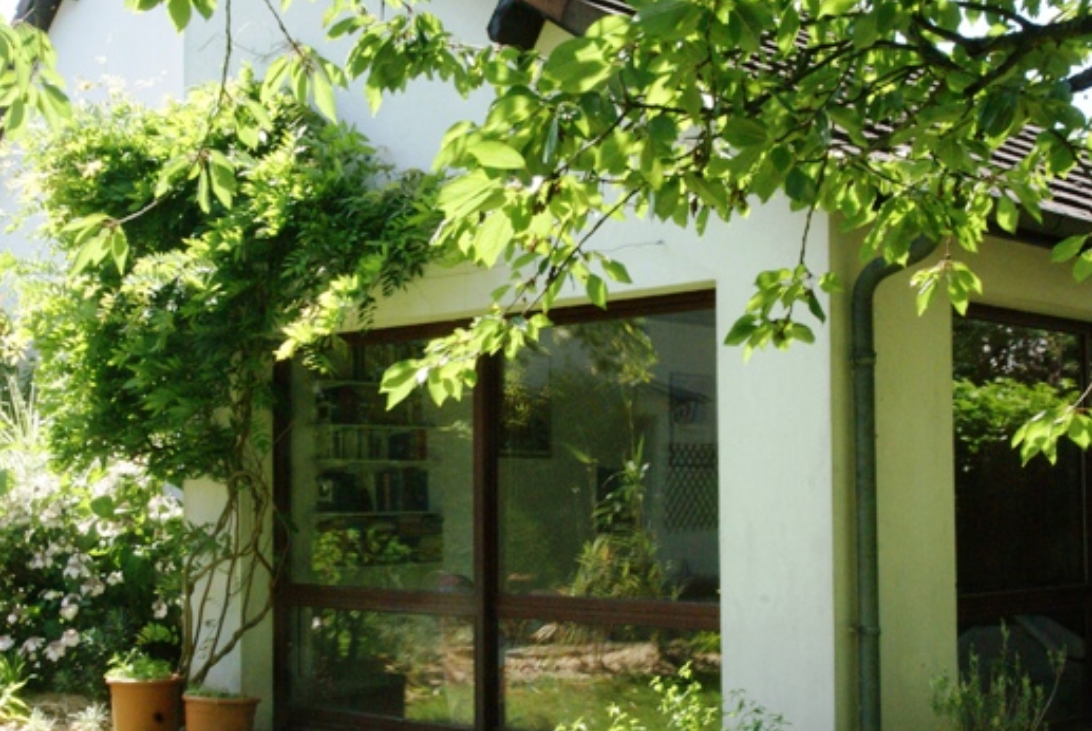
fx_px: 1579
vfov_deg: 26.0
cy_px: 437
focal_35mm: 52
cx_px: 492
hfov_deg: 38.1
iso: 800
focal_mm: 28
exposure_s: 1/60
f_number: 25
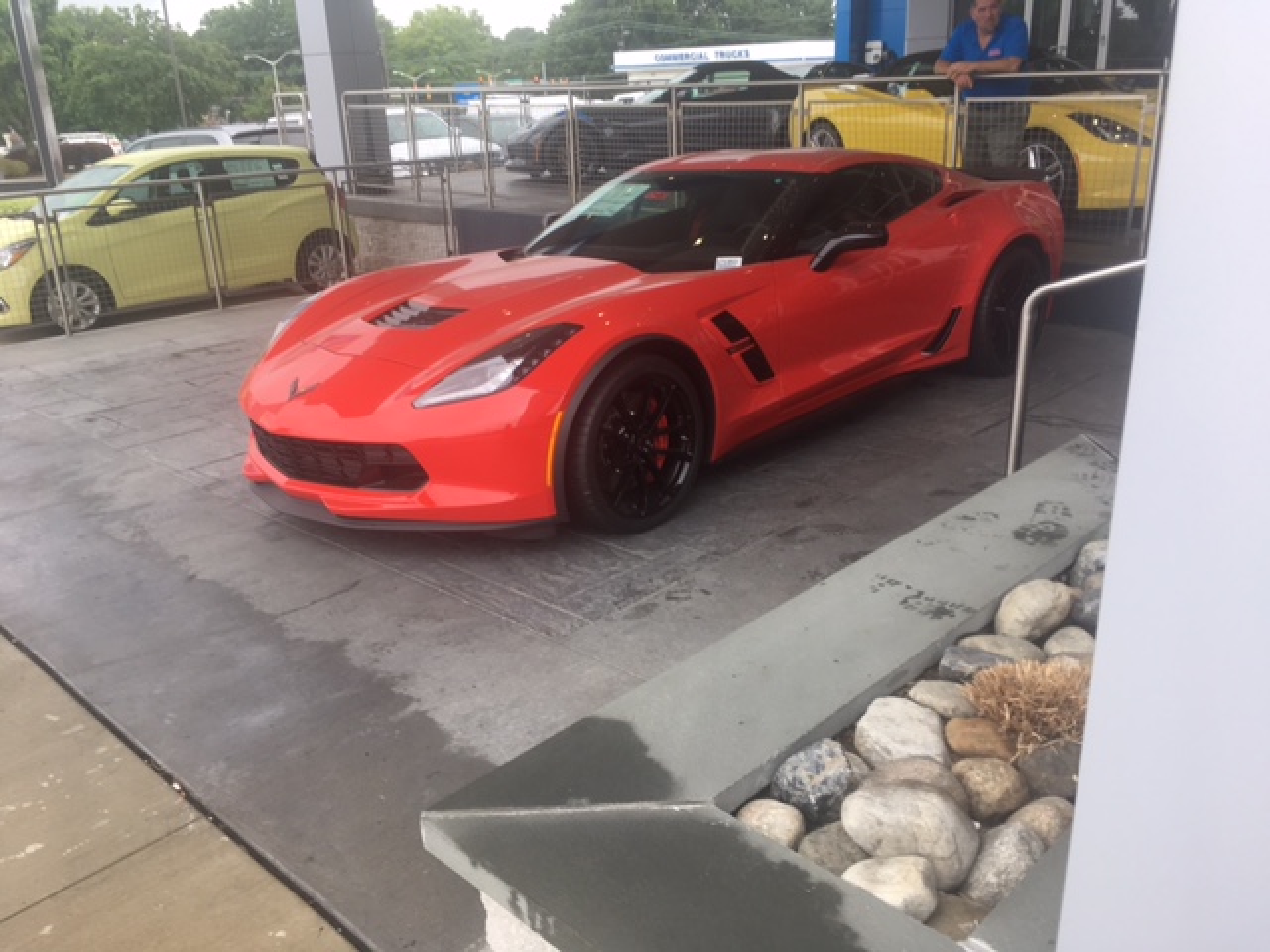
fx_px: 1064
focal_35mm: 29
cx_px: 635
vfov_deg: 48.2
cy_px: 476
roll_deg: +0.1
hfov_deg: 61.7
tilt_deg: -20.7
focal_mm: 4.15
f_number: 2.2
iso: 25
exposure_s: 1/169
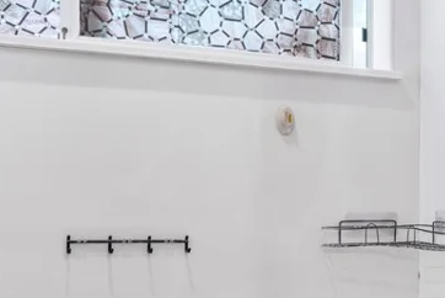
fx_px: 804
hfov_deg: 29.4
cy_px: 219
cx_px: 415
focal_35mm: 65
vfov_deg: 20.8
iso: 400
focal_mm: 23
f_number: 5
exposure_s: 1/4
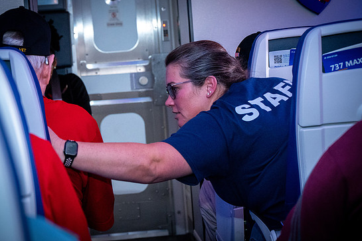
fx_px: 1005
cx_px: 171
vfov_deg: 13.7
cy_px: 115
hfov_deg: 20.4
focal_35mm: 100
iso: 12800
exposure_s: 1/200
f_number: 7.1
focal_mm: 94
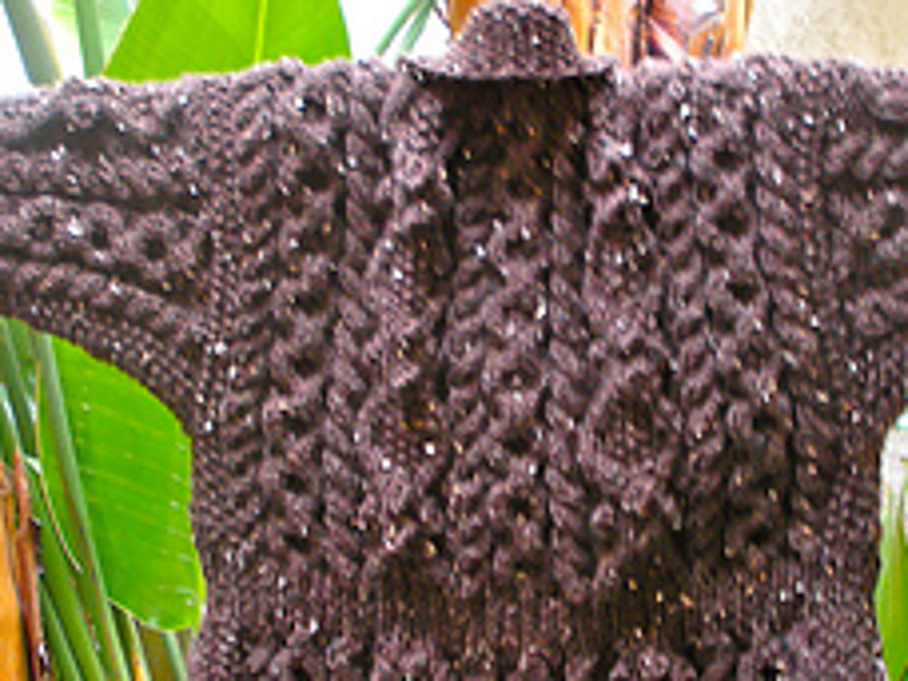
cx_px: 554
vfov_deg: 18.6
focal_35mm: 79
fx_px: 2072
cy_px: 420
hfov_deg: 24.7
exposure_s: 1/8.4
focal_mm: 6.3
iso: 88
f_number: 3.5
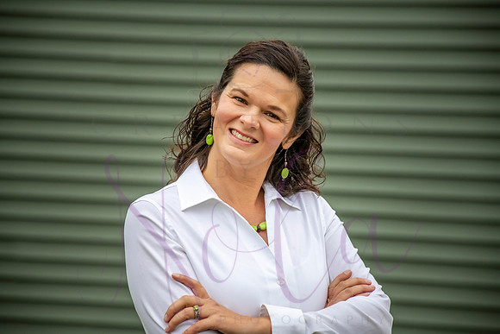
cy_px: 167
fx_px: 2362
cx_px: 250
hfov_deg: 12.1
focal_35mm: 170
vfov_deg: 8.1
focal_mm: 170
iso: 1000
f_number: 8
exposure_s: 1/500
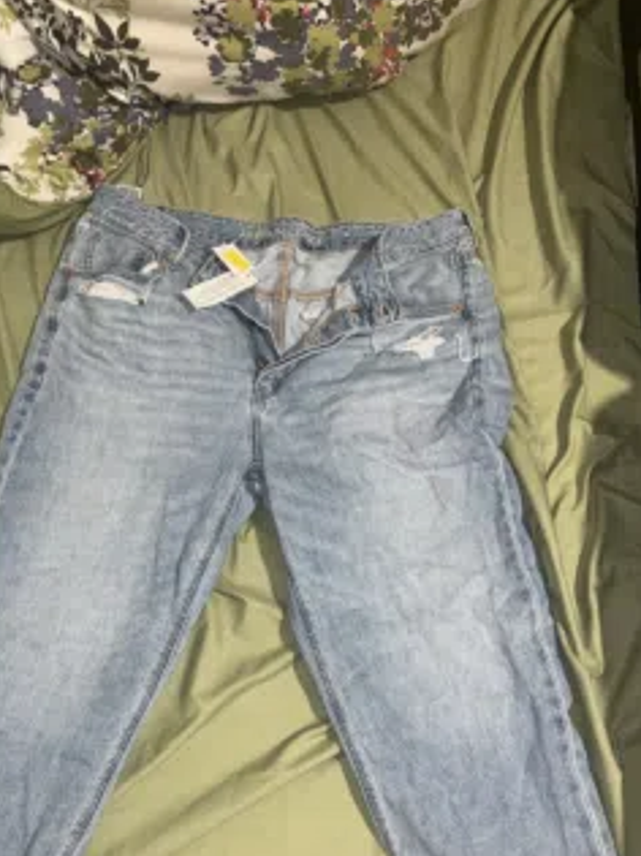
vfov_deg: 55.2
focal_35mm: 33
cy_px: 478
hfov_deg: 42.7
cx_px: 250
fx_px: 815
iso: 64
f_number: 1.6
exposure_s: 1/32
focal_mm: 5.1
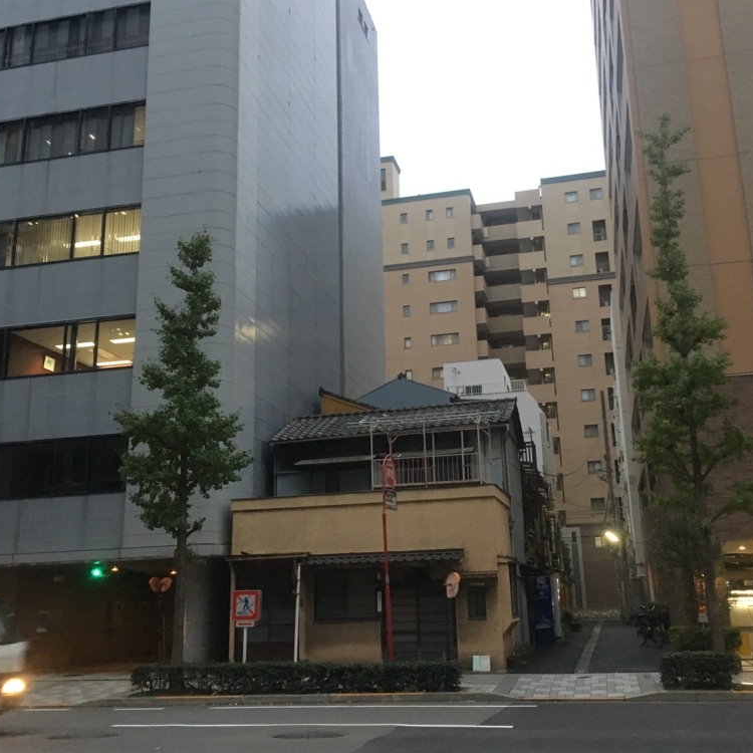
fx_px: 861
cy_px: 368
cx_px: 406
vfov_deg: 47.2
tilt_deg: +15.0
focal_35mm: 35
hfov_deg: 47.2
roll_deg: +1.3
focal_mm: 4.15
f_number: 2.2
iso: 200
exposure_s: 1/30
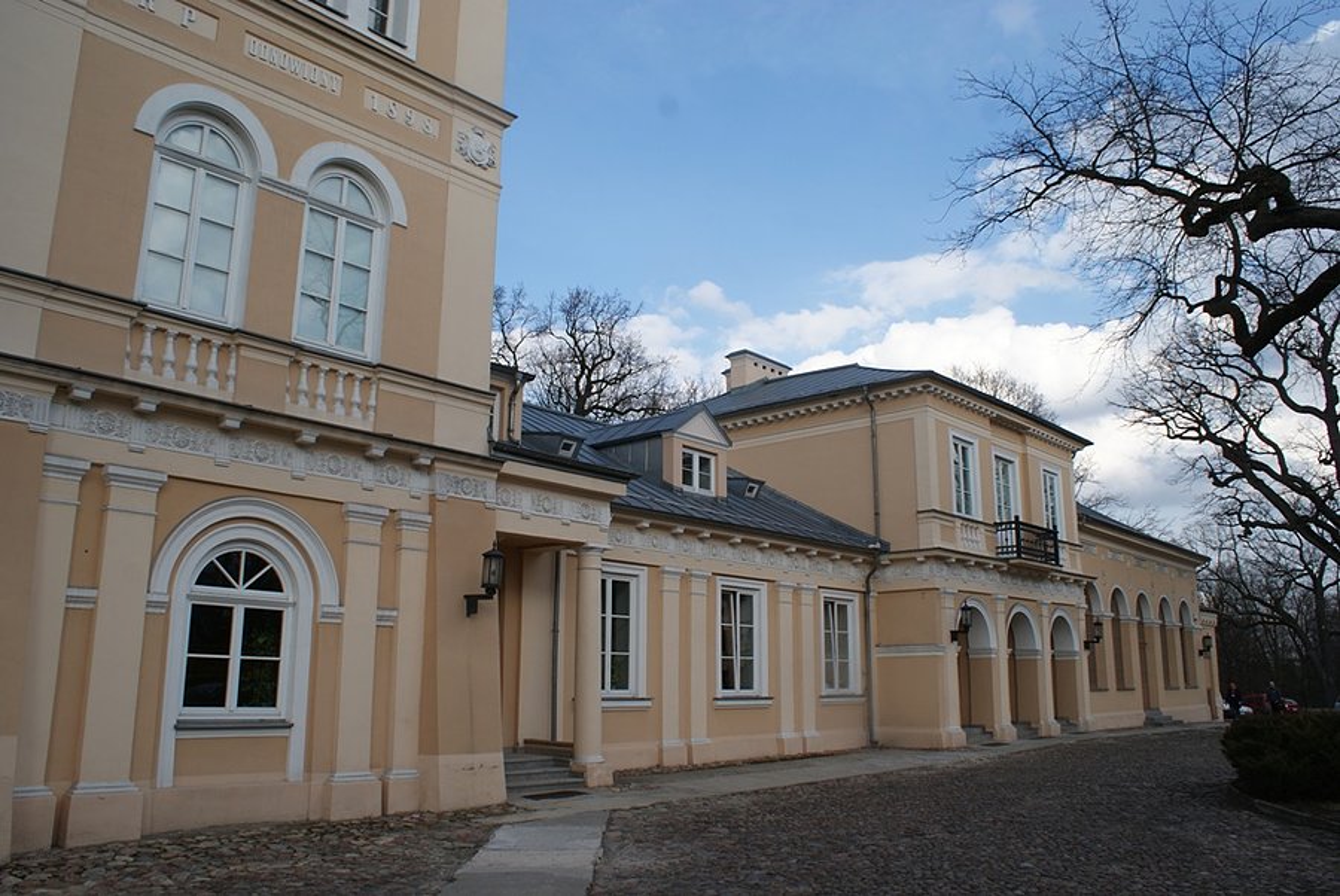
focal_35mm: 27
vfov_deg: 48.0
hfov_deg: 67.3
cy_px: 448
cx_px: 670
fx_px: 1006
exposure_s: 1/160
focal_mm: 18
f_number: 10
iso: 100
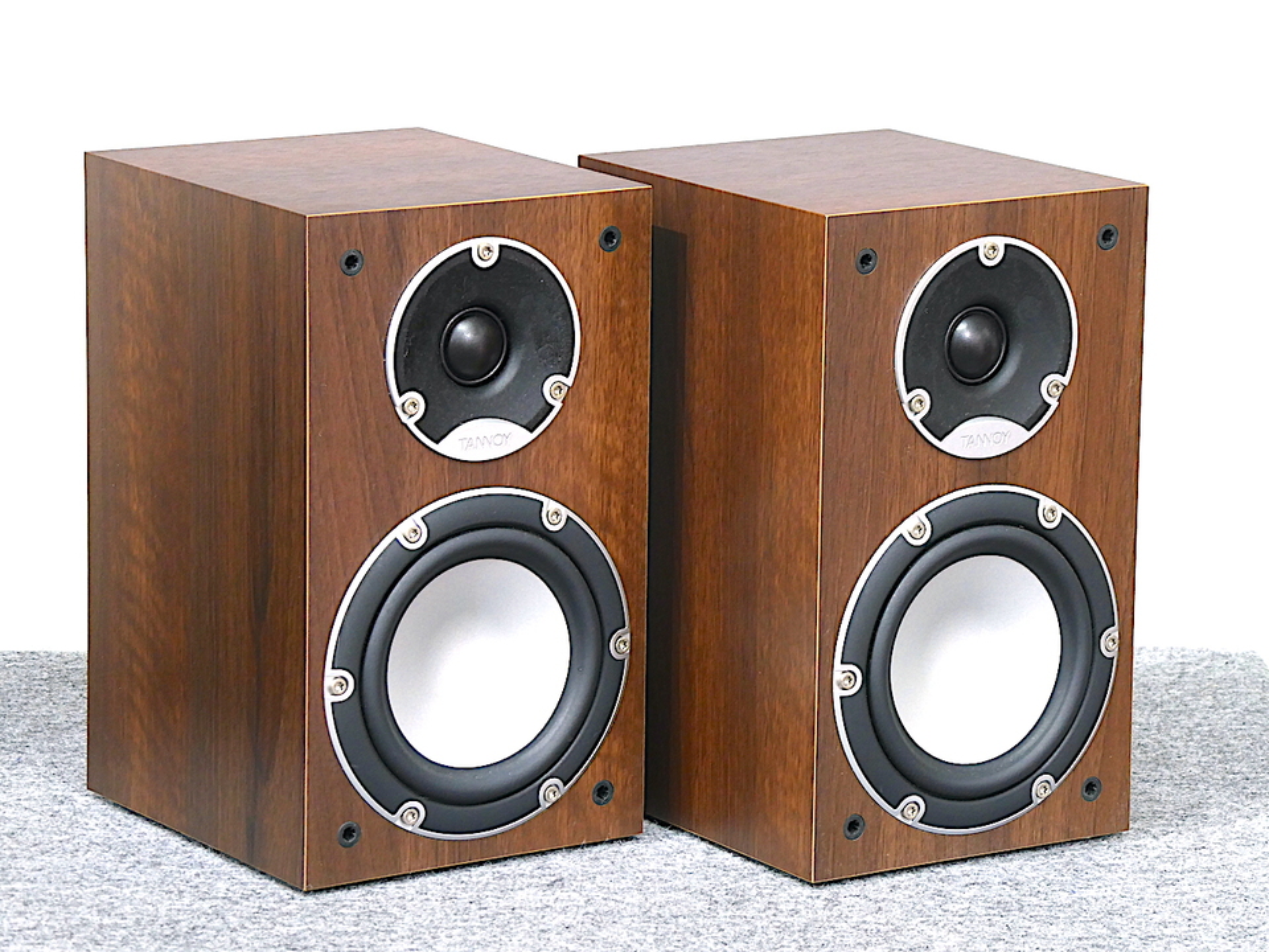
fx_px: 5536
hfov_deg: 13.1
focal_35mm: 151
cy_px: 476
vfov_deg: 9.8
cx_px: 634
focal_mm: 27.1
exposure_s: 1/4
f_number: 5.4
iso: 200
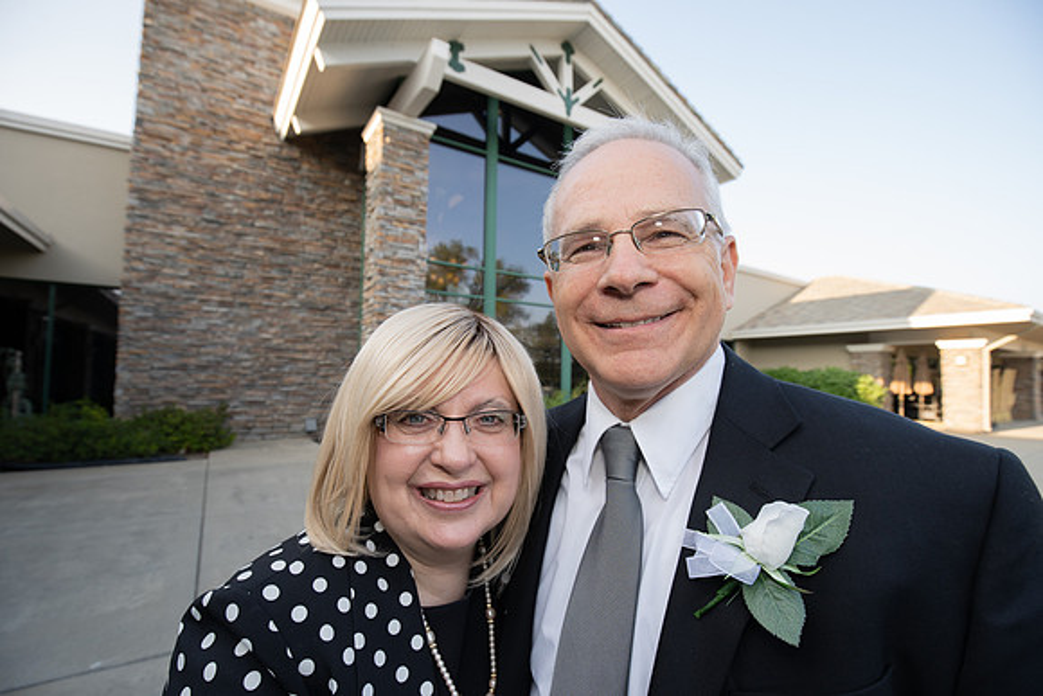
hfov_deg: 96.7
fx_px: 464
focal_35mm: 16
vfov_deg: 73.8
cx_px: 522
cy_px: 348
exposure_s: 1/250
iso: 500
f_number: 5.6
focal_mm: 16
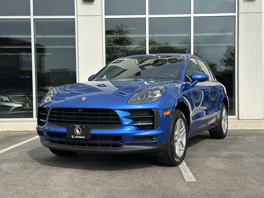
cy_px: 99
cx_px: 132
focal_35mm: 48
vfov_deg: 30.3
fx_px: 366
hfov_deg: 39.7
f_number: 1.78
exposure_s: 1/5263
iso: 100
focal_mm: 6.86
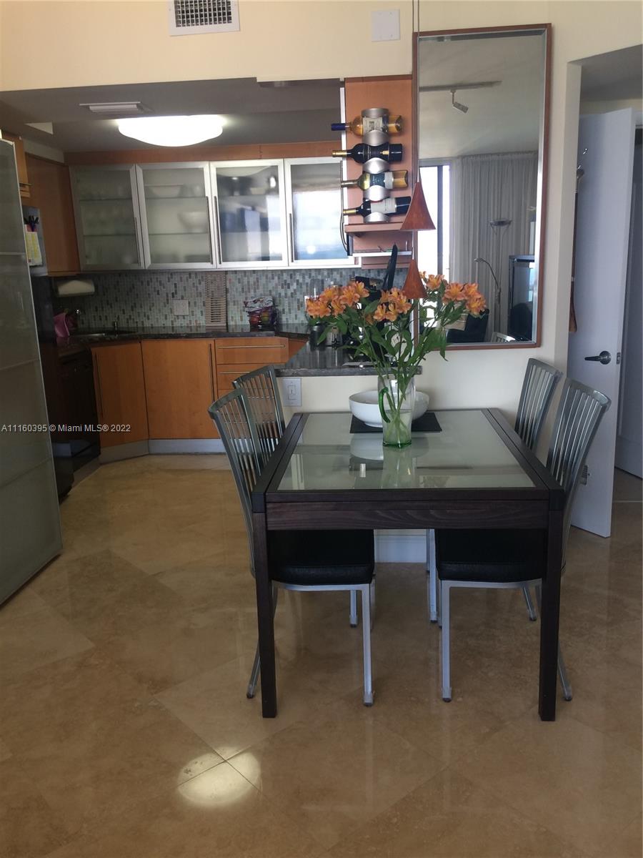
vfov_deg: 61.7
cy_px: 429
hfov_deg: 48.2
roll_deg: +1.3
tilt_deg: -13.7
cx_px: 322
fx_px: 718
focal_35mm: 29
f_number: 2.2
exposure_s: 1/30
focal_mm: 4.15
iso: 40
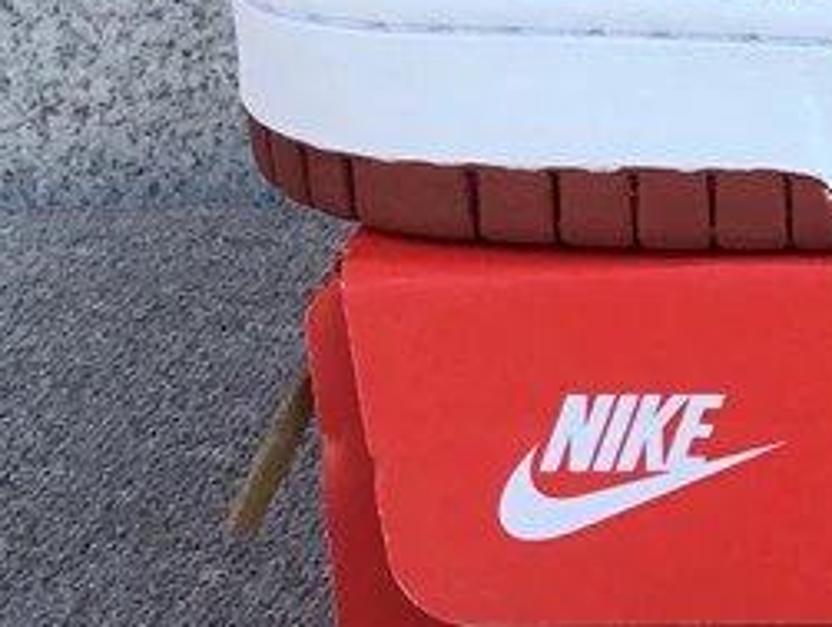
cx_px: 1256
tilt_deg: -17.4
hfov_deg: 16.2
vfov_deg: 13.2
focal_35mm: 111
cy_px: 15
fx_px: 2672
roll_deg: -1.1
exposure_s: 1/285
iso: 25
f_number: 2.4
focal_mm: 3.3
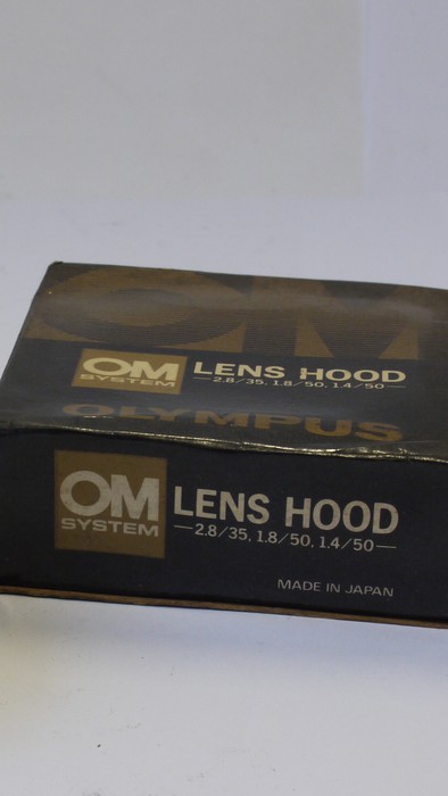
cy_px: 496
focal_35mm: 112
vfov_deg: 19.1
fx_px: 2364
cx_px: 18
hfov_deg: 10.7
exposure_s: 1/20
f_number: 11
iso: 400
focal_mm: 30
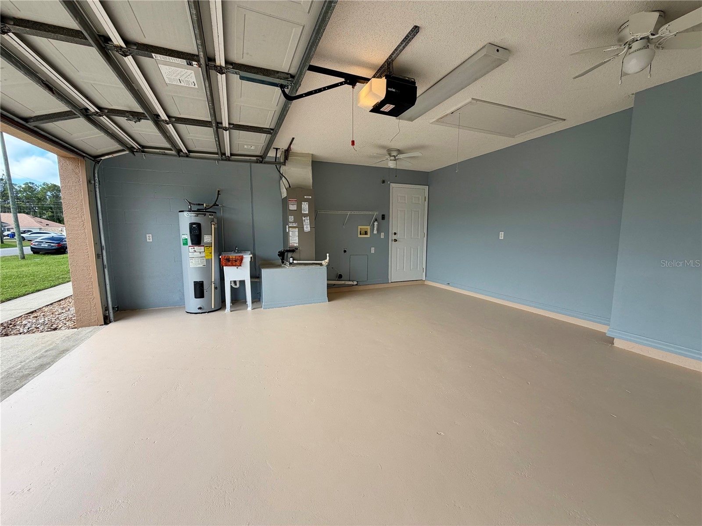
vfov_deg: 85.7
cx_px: 351
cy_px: 263
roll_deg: -0.2
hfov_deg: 102.1
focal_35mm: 14
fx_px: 284
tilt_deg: -6.1
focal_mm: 2.22
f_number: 2.2
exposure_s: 1/502
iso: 50
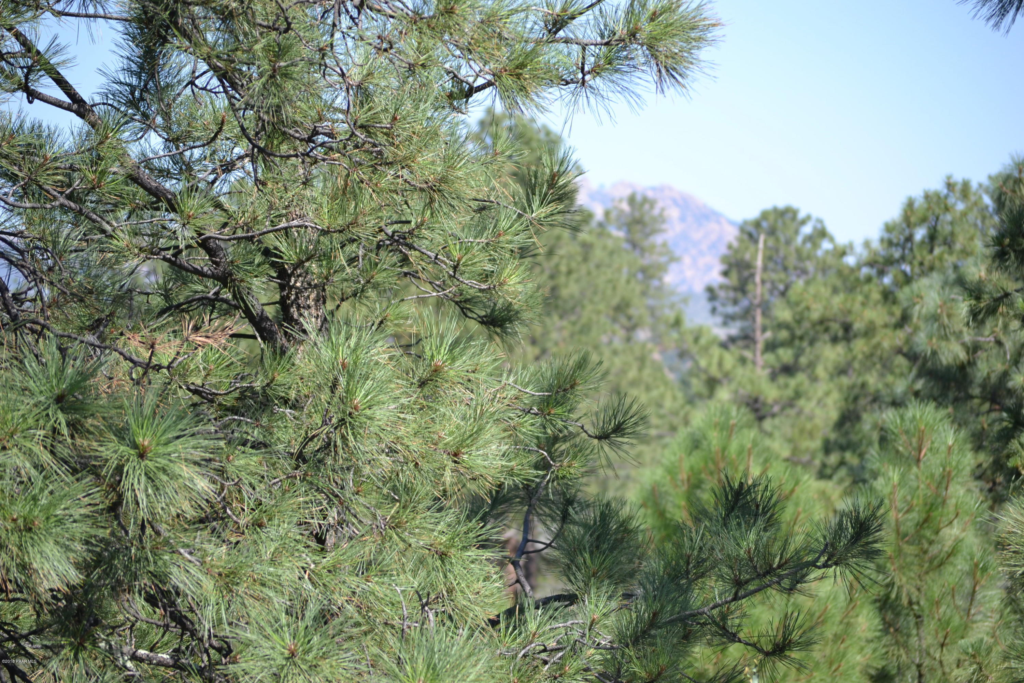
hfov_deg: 11.2
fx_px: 5205
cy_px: 342
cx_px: 512
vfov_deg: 7.5
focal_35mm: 183
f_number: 5.6
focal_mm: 122
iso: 220
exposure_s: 1/500
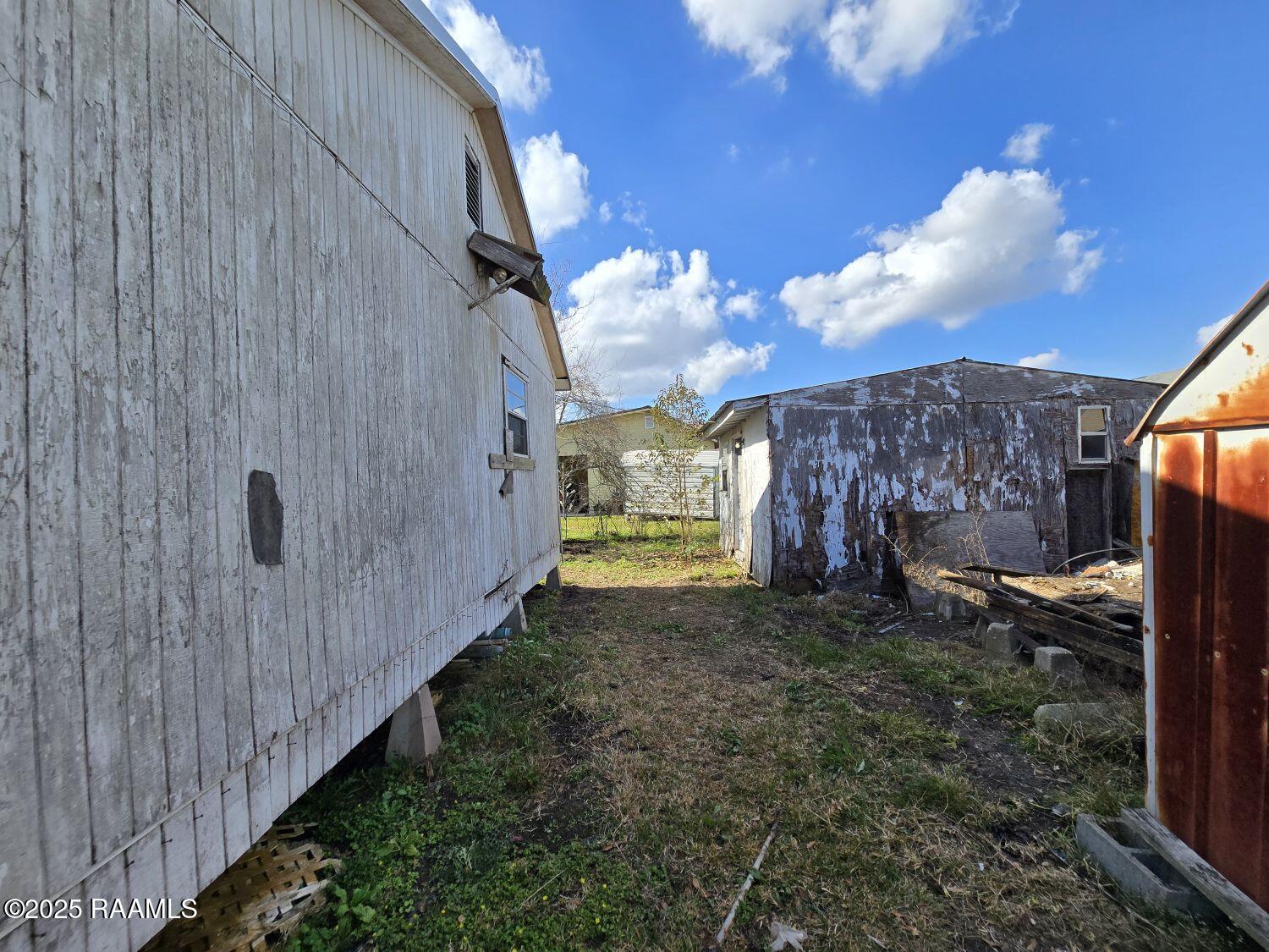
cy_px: 476
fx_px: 477
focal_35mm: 13
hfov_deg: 106.2
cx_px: 634
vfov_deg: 89.9
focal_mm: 2.2
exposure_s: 1/1775
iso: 50
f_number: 2.2
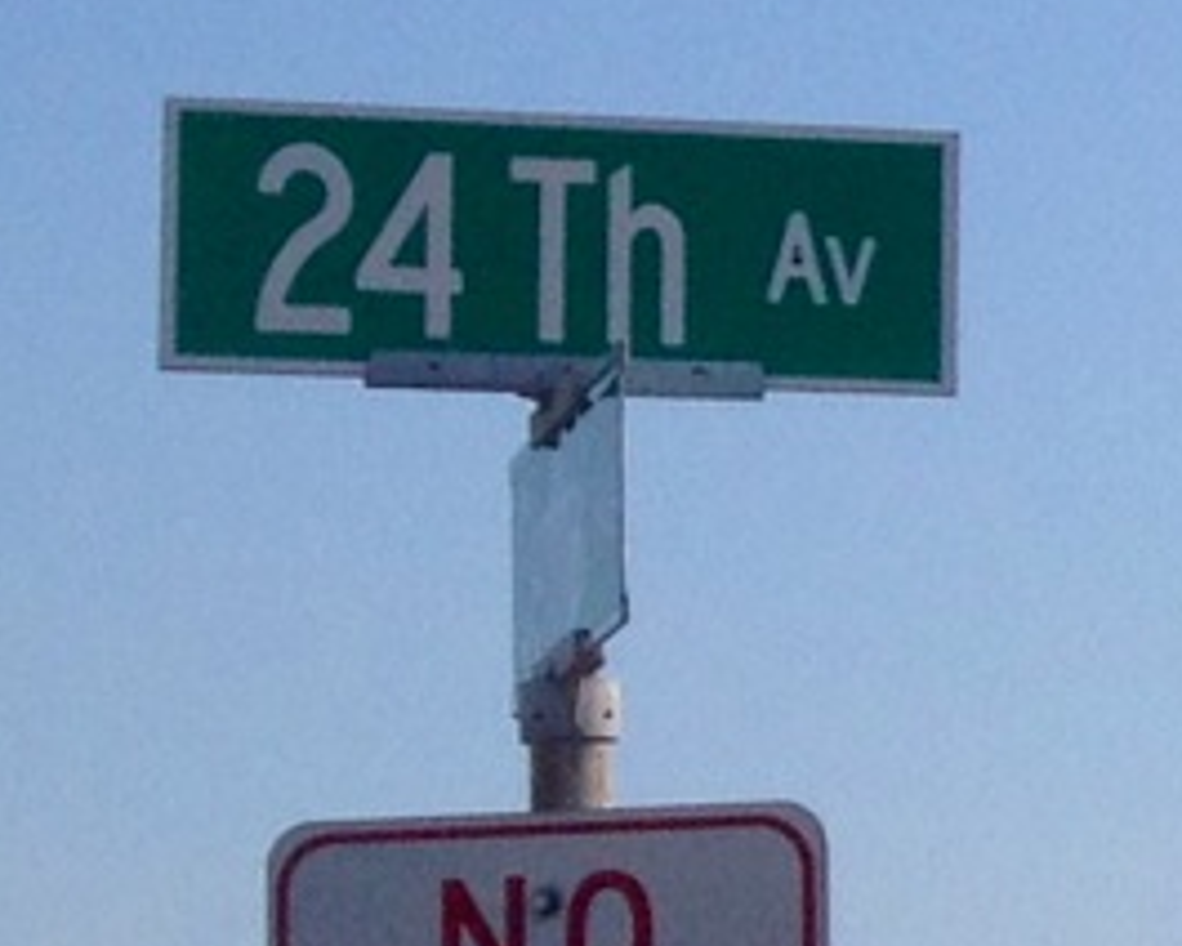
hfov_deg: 6.3
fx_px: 9235
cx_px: 4278
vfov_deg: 5.9
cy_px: 589
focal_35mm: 264
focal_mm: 4.28
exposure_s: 1/1905
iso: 50
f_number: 2.4
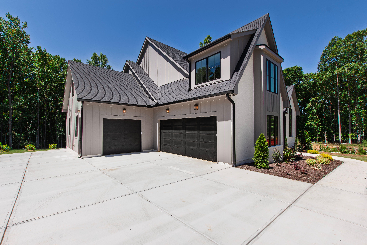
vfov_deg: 77.3
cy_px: 122
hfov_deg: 100.4
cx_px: 184
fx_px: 153
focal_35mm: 15
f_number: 8
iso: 100
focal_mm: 10
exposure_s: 1/100
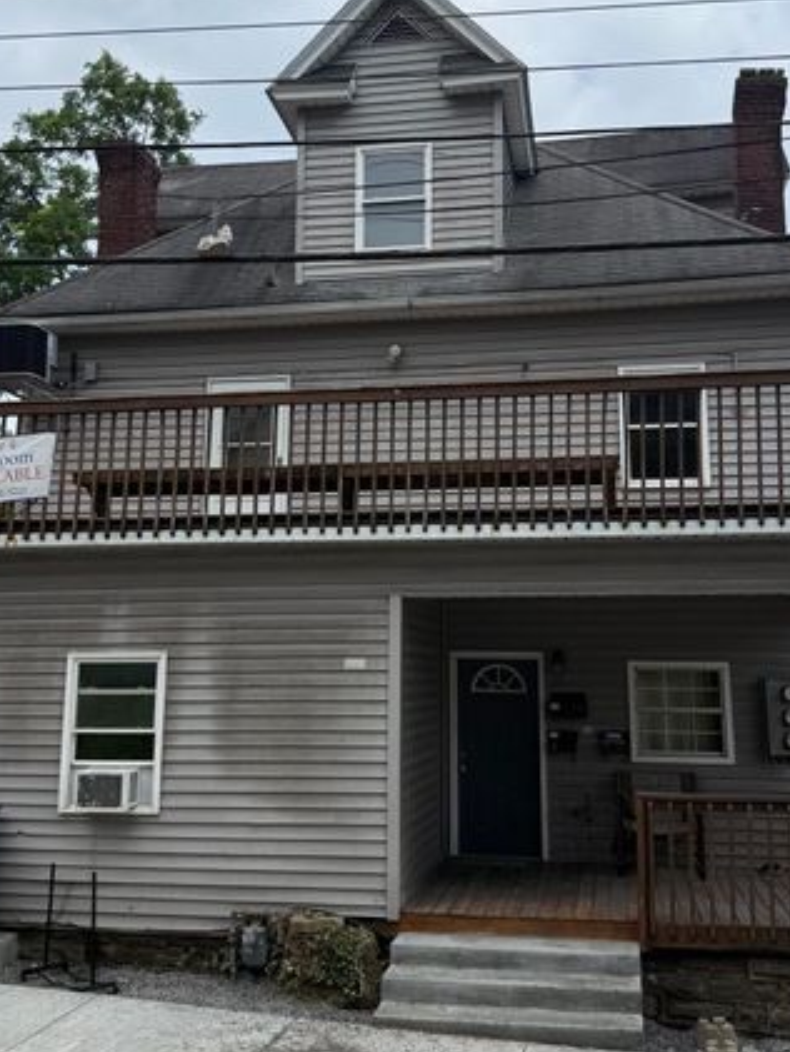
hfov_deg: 37.7
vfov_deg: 48.8
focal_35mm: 38
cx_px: 402
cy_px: 456
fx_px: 1156
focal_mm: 6.76
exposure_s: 1/6711
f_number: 1.78
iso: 80
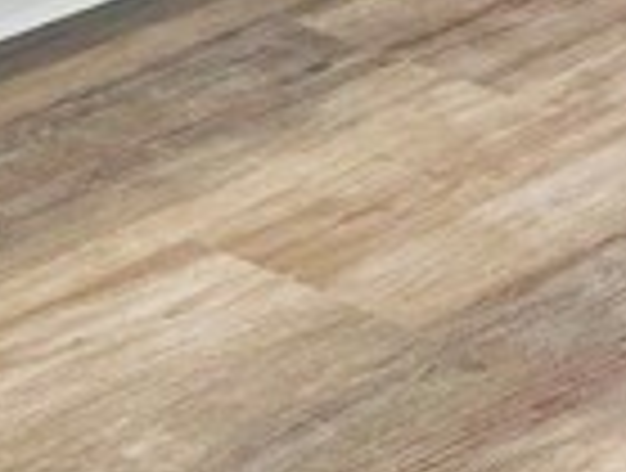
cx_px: -887
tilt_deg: -9.5
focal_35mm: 191
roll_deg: +0.2
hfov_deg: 9.2
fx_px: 3463
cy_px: -778
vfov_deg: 7.2
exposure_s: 1/201
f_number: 1.5
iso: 40
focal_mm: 5.7
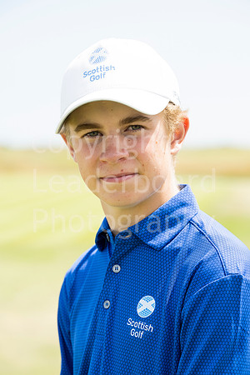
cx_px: 125
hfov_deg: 10.5
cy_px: 188
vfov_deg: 15.8
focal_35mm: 130
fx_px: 1354
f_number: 5.6
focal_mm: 130
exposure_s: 1/1250
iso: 400
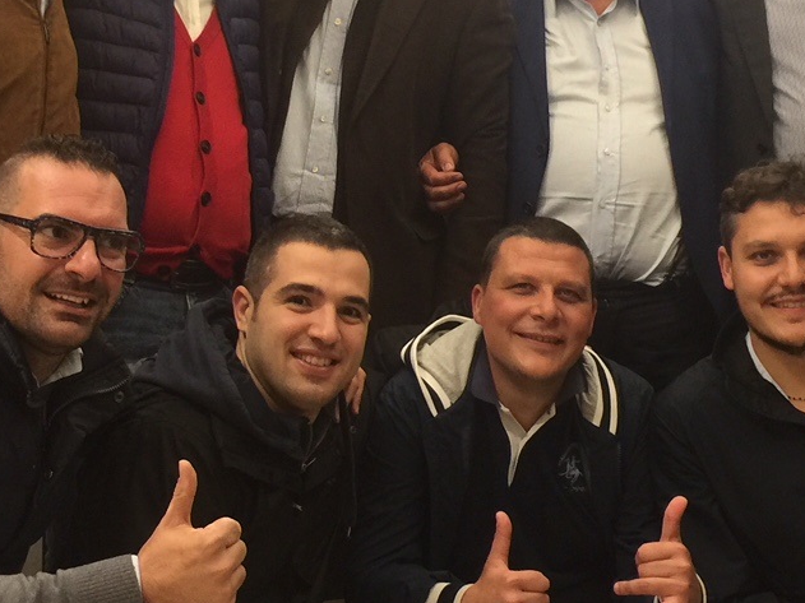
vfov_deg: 19.6
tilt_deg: -1.4
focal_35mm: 75
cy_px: 235
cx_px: 393
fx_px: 1744
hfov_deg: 26.0
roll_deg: +0.5
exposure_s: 1/33
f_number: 2.2
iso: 64
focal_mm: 4.15
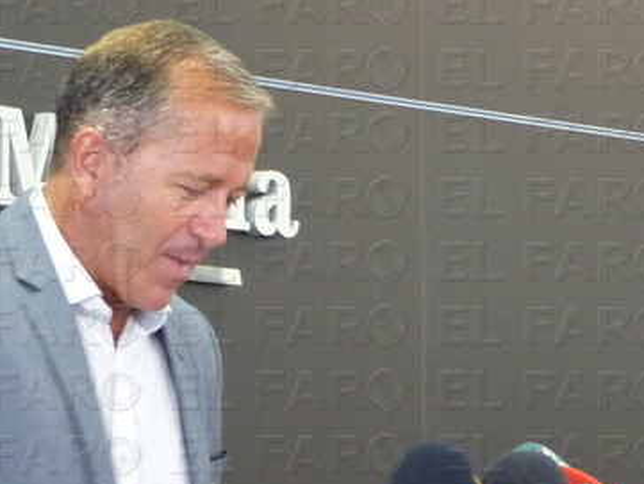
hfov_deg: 6.8
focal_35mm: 289
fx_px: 5378
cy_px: 339
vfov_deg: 5.1
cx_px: -2
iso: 400
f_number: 2.8
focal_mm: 18.3
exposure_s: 1/15
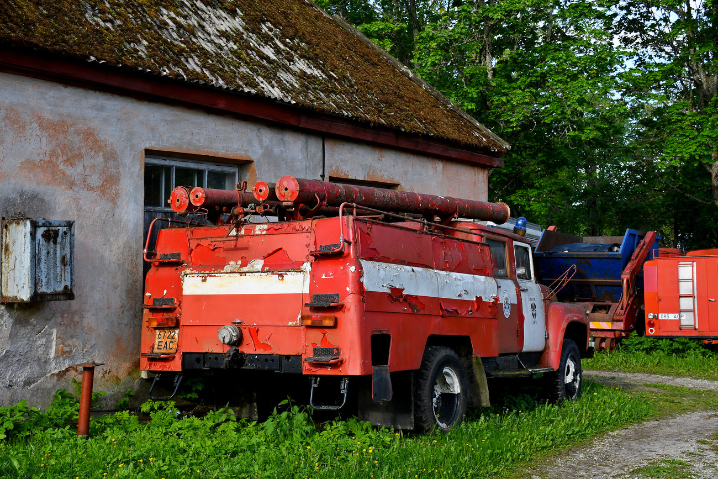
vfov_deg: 33.4
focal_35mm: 40
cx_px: 359
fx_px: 798
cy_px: 240
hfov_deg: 48.5
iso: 200
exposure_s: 1/250
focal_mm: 27
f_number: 6.3
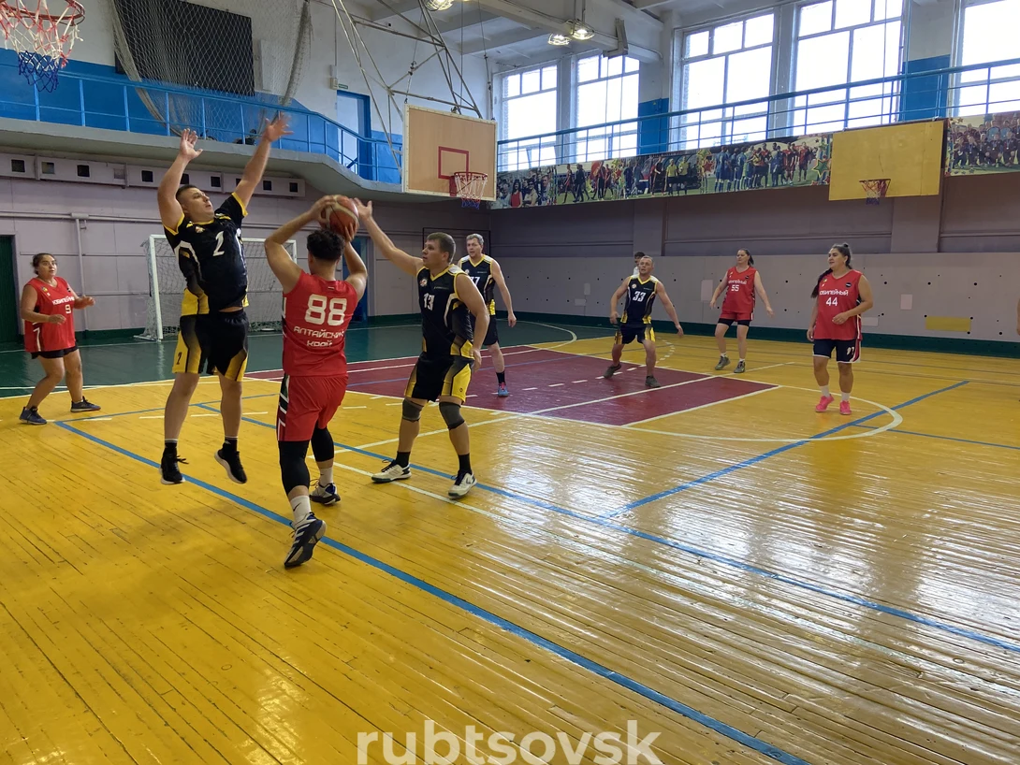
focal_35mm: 26
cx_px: 510
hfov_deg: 67.3
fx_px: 766
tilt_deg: -8.9
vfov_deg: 53.1
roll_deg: -0.1
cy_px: 382
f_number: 1.8
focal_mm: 4.25
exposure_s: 1/100
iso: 125
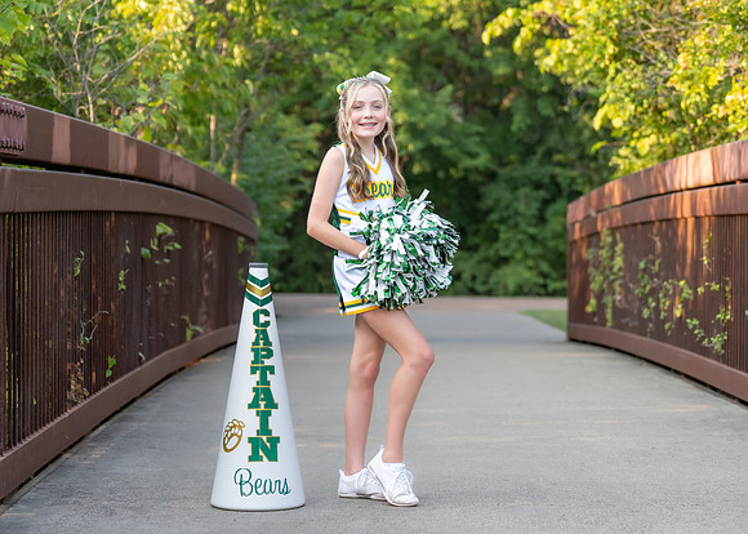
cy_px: 276
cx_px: 386
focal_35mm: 105
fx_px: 2220
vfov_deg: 13.7
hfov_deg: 19.1
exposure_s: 1/1250
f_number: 2.8
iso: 800
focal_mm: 70
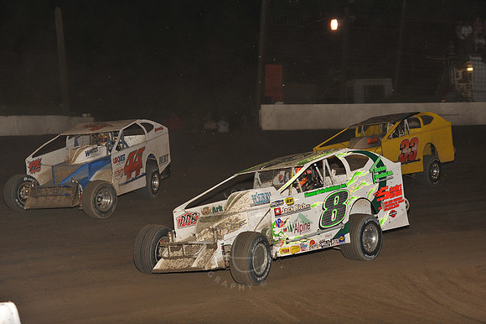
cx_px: 243
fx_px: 1079
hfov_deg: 25.4
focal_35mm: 80
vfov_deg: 17.0
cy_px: 162
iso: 1000
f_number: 6.3
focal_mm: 80
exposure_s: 1/320
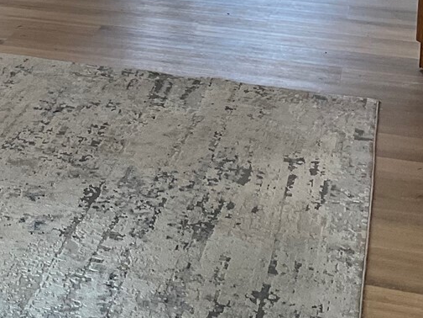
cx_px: -34
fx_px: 1124
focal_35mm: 92
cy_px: -110
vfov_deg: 15.2
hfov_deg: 20.4
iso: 50
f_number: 1.8
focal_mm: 3
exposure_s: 1/60
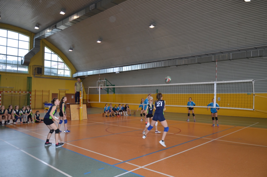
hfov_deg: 67.5
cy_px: 88
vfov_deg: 47.7
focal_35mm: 27
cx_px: 134
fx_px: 200
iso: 250
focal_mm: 18
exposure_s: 1/125
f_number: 3.5
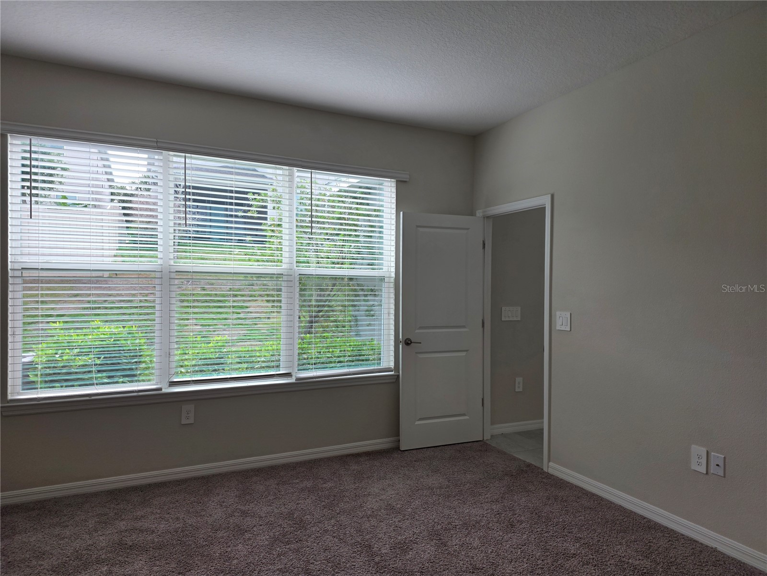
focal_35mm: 23
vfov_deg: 58.9
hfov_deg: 73.9
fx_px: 510
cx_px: 384
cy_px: 288
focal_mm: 6.3
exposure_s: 1/120
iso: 16
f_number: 1.7
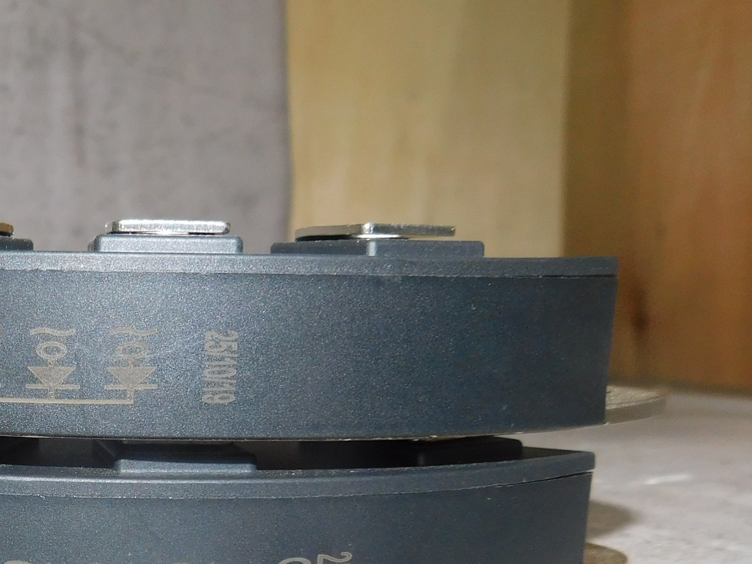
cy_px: 482
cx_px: 57
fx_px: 1217
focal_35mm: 56
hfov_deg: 32.4
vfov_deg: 25.5
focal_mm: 4.5
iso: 200
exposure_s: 1/30
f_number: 3.1
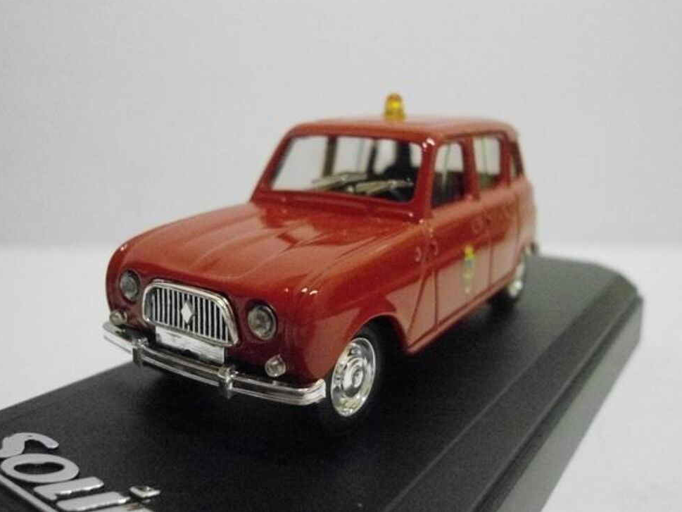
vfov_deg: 44.2
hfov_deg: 56.8
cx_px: 338
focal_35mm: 32
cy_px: 250
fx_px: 631
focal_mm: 5.6
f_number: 3
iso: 1600
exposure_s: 1/125
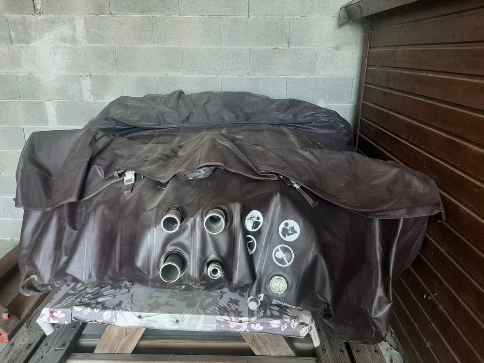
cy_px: 182
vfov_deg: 53.1
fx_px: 364
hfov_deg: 67.3
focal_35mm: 26
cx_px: 242
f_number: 1.7
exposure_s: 1/50
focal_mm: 3.93
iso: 125
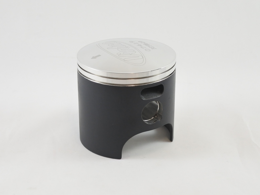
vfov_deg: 28.0
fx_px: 391
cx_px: 127
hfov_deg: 36.8
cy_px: 98
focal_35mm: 52
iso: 400
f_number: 4.5
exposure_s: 1/125
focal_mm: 18
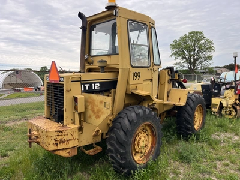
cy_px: 90
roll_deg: +4.3
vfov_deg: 53.1
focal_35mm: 26
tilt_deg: -1.6
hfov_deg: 67.3
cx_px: 120
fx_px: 180
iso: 50
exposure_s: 1/951
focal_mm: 5.1
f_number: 1.6
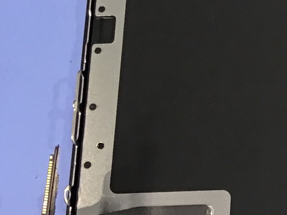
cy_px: 57
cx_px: 544
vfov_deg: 10.4
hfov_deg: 12.4
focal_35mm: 143
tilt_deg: -72.2
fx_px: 1186
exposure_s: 1/30
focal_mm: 3.3
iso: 64
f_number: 2.4
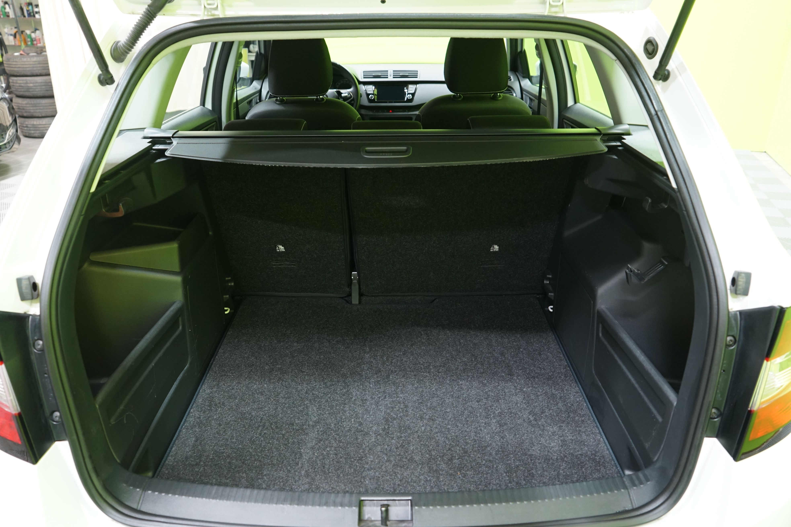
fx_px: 637
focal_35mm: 29
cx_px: 396
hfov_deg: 63.7
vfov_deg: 45.0
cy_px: 264
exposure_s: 1/20
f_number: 5
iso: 1600
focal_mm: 29
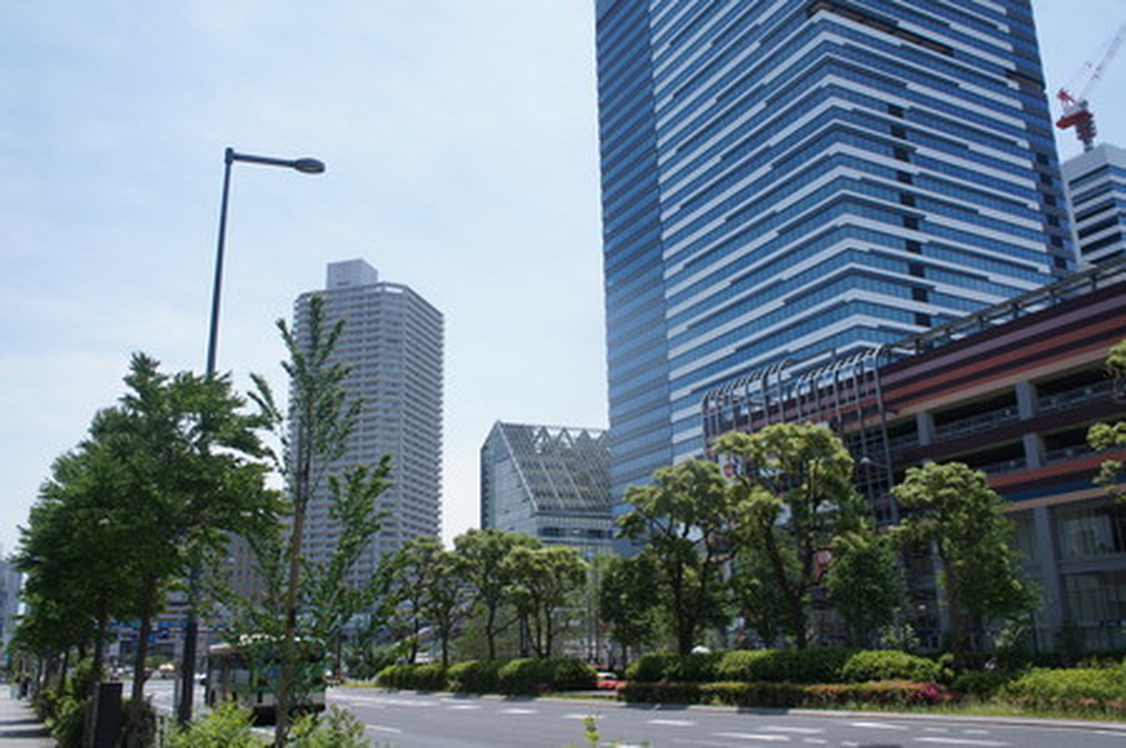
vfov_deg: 41.6
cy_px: 374
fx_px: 984
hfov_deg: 59.5
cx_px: 563
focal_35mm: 32
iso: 200
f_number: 8
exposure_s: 1/500
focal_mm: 21
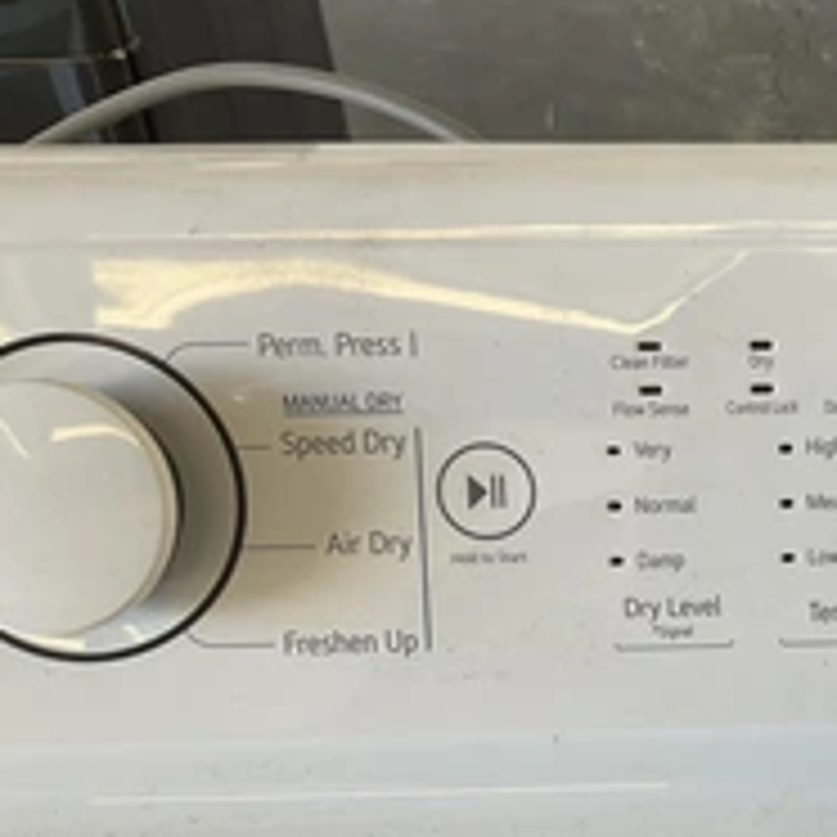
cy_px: 518
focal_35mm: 55
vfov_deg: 31.0
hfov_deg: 28.7
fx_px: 1505
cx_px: 878
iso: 40
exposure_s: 1/60
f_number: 1.8
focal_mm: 3
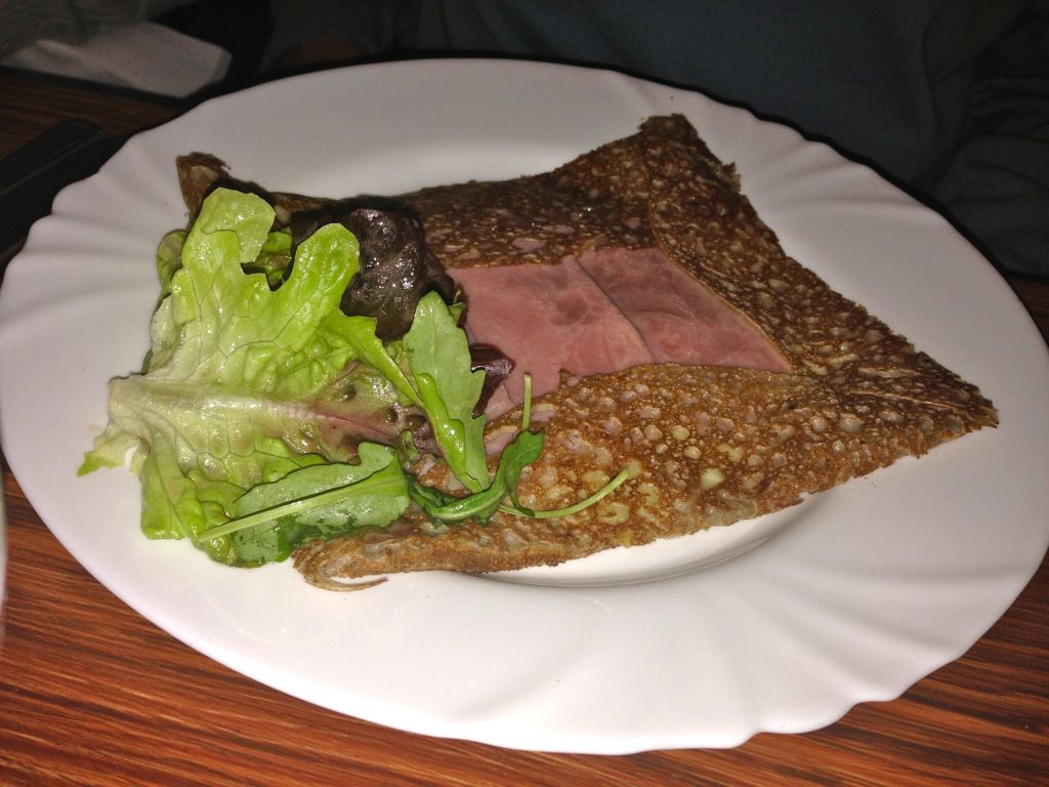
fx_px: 1000
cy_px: 394
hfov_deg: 55.4
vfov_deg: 42.9
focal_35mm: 33
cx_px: 524
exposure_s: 1/83
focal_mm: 4.12
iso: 50
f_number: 2.4
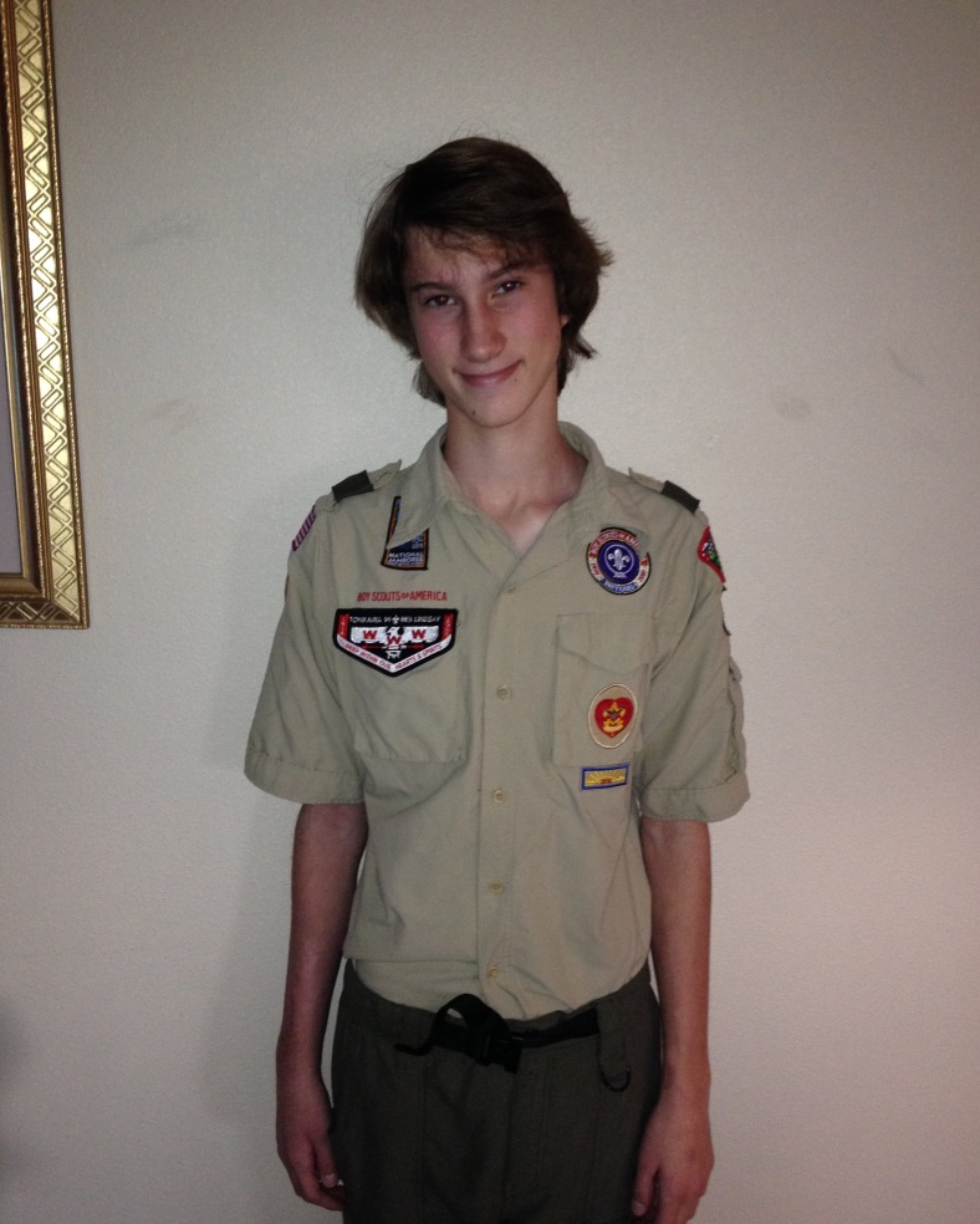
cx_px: 494
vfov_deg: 49.1
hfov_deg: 40.2
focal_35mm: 37
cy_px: 627
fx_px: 1341
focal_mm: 4.28
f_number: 2.4
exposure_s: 1/16
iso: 160
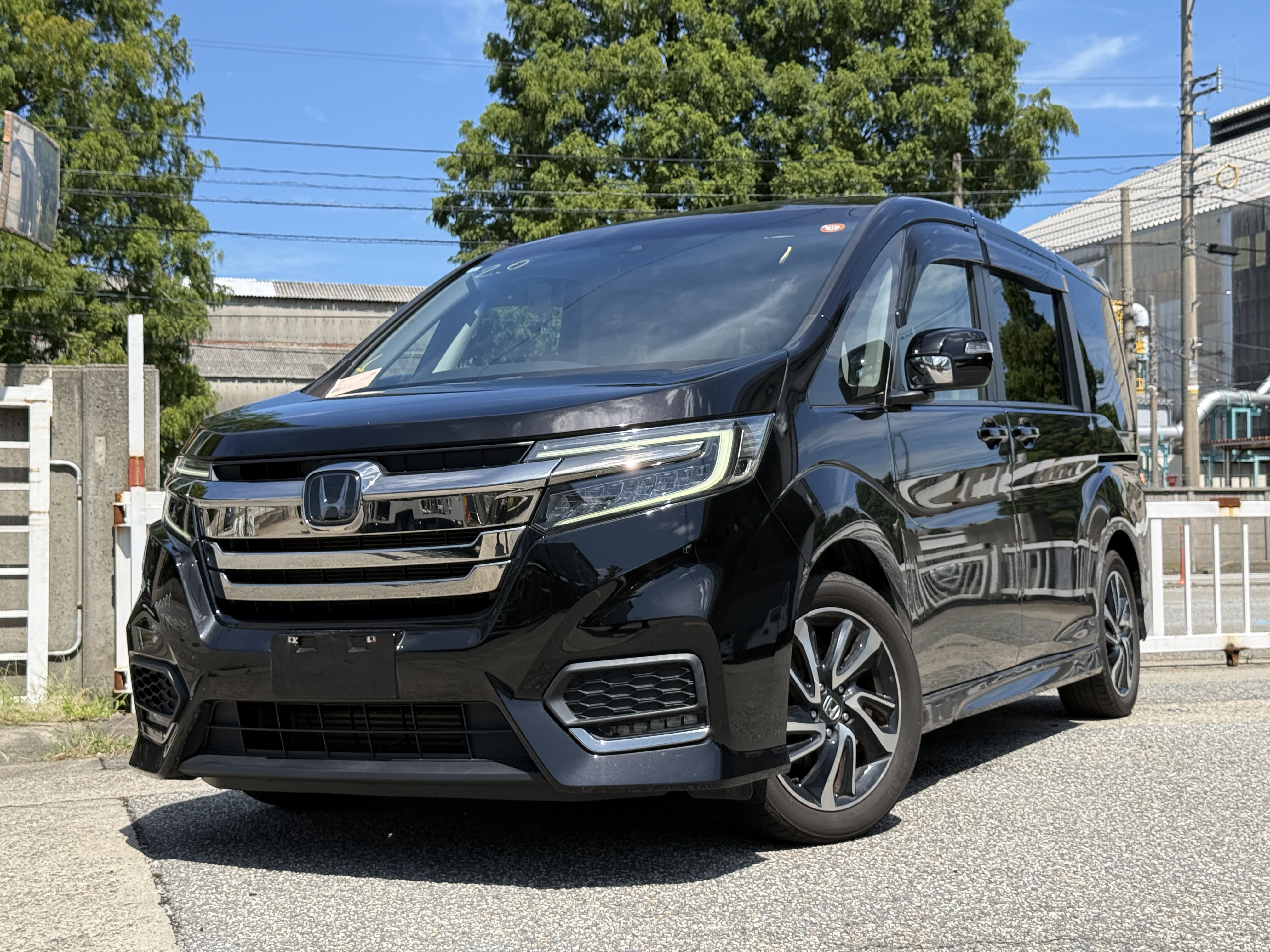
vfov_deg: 30.3
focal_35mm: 48
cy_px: 476
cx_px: 635
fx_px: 1761
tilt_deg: +2.5
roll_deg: +1.0
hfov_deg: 39.7
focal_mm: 6.76
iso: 100
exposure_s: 1/3534
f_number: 1.78
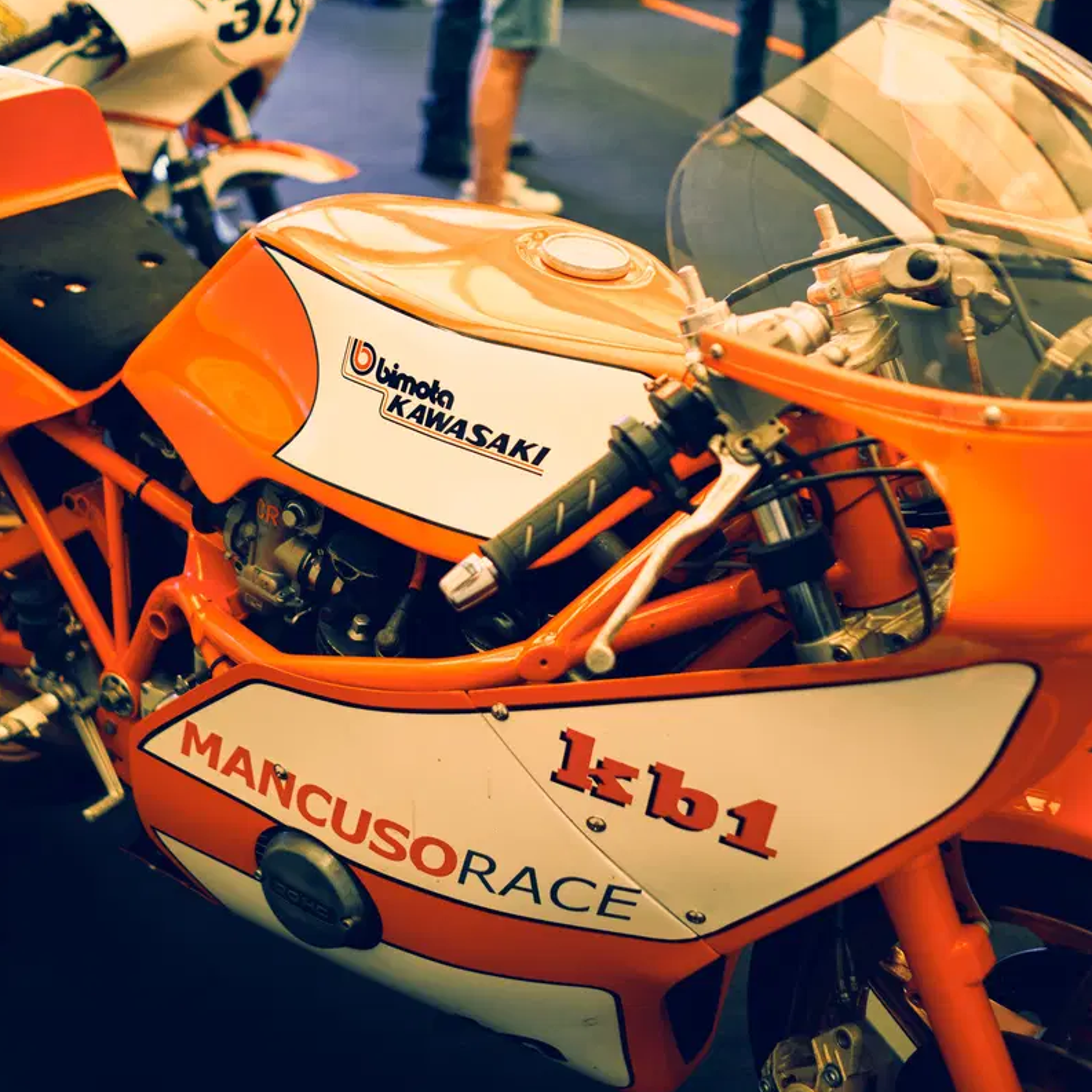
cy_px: 547
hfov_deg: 37.5
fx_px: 1606
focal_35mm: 45
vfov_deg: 37.6
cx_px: 460
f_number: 1.4
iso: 500
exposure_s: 1/160
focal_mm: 23
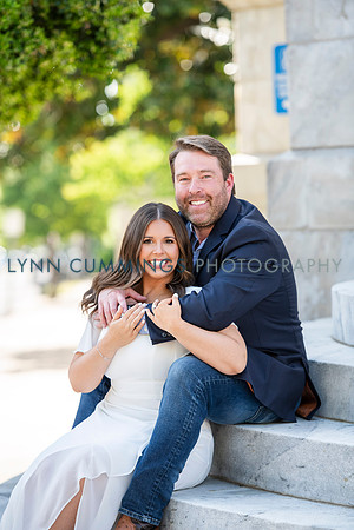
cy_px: 265
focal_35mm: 150
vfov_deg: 13.7
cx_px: 177
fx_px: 2212
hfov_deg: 9.1
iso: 400
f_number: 3.5
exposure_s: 1/800
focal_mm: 150
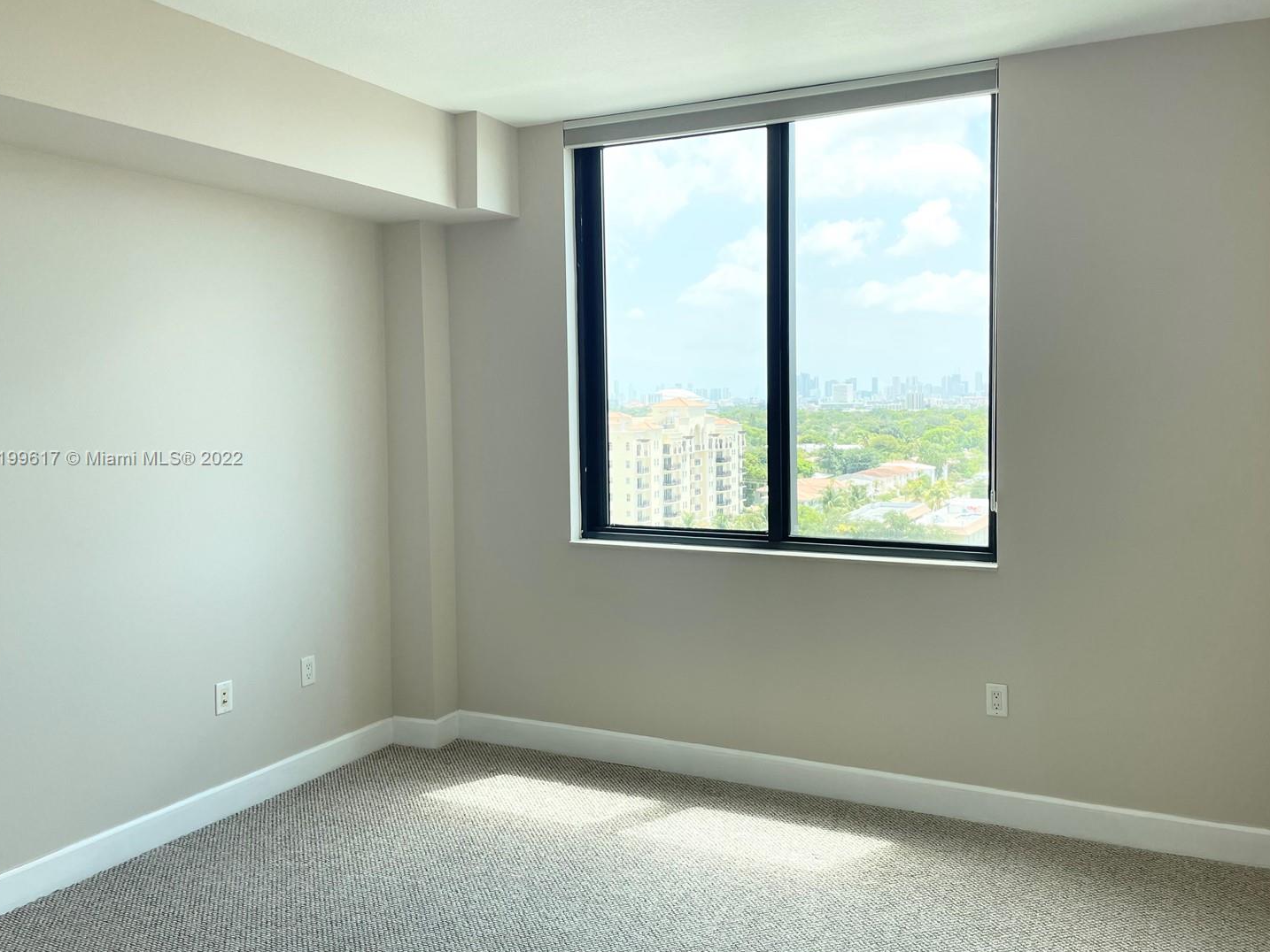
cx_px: 667
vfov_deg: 48.2
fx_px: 1064
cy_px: 459
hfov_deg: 61.6
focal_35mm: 29
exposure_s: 1/463
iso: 32
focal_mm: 4.2
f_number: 1.6
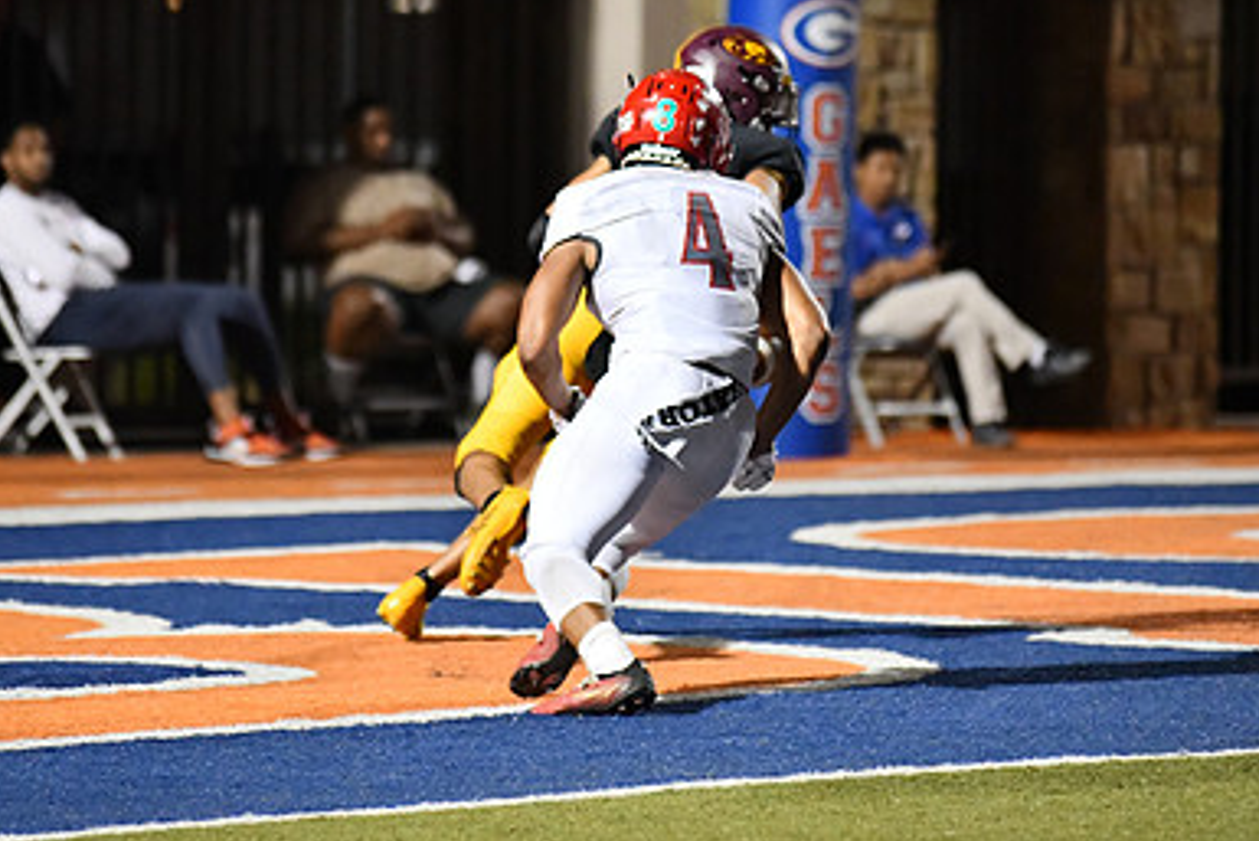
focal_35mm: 301
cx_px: 569
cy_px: 227
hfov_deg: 6.8
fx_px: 10530
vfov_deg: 4.6
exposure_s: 1/1250
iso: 8000
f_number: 2.8
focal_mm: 200
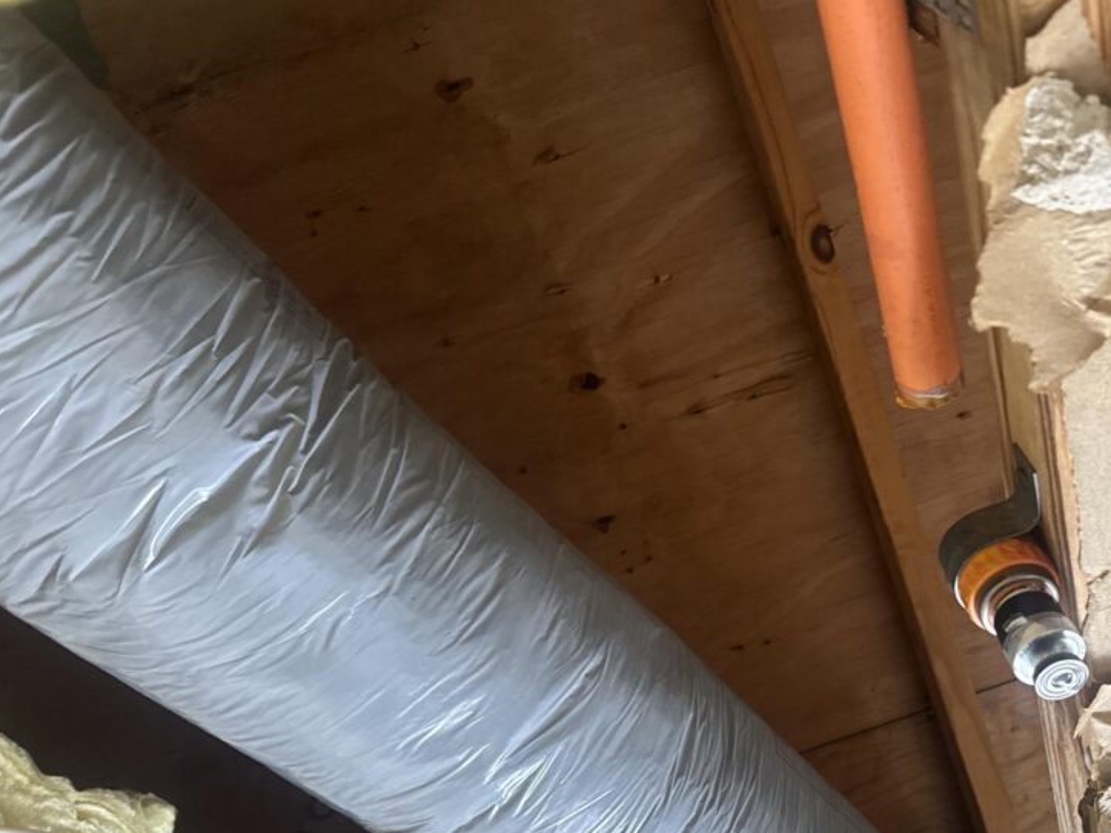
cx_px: 776
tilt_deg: +51.4
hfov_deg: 52.5
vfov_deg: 41.0
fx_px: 1091
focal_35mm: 34
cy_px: 581
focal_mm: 6.76
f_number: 1.78
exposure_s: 1/60
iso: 500
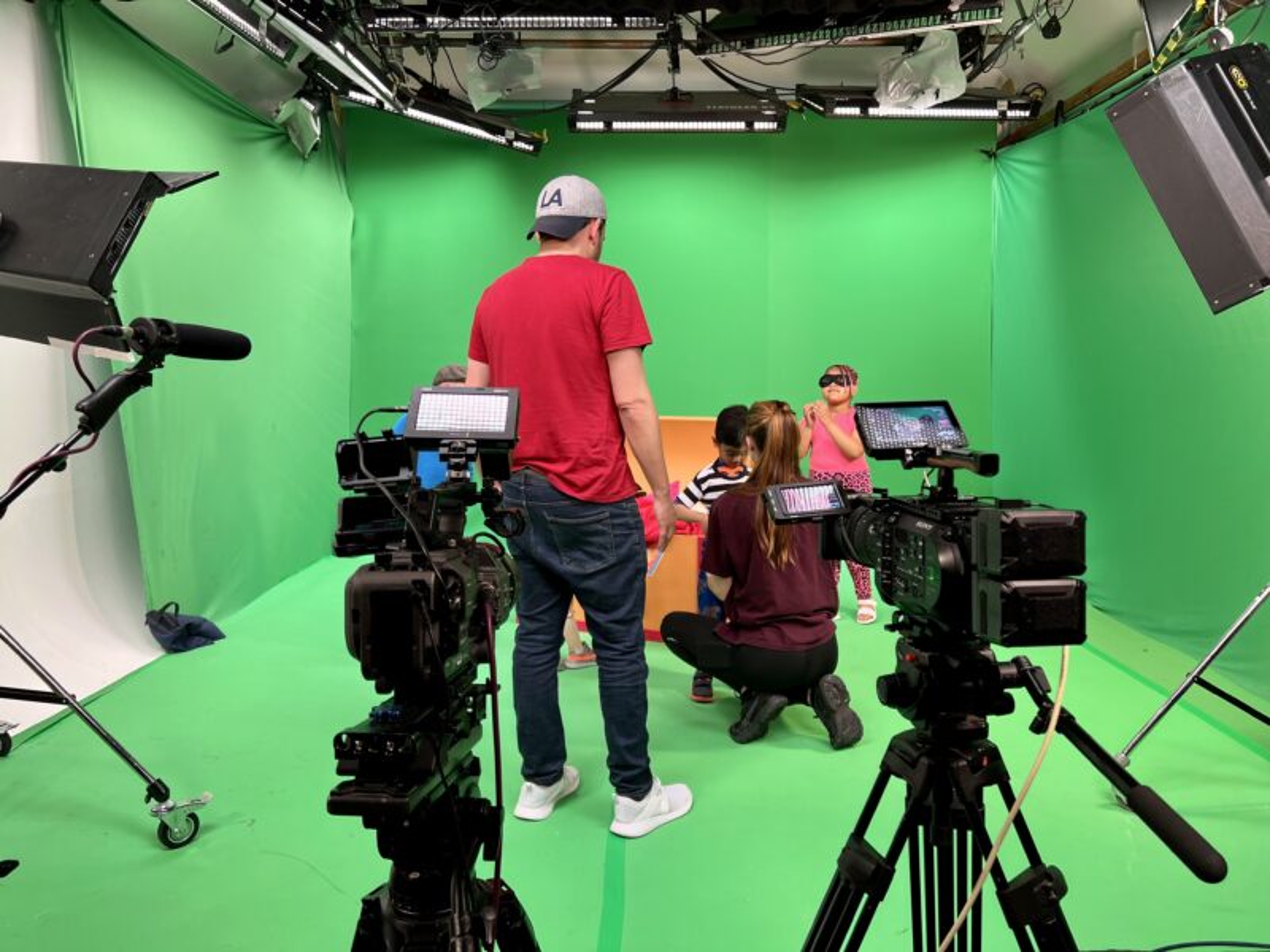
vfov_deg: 53.1
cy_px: 476
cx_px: 635
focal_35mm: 26
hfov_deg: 67.3
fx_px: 954
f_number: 1.5
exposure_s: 1/100
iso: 80
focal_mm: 5.7
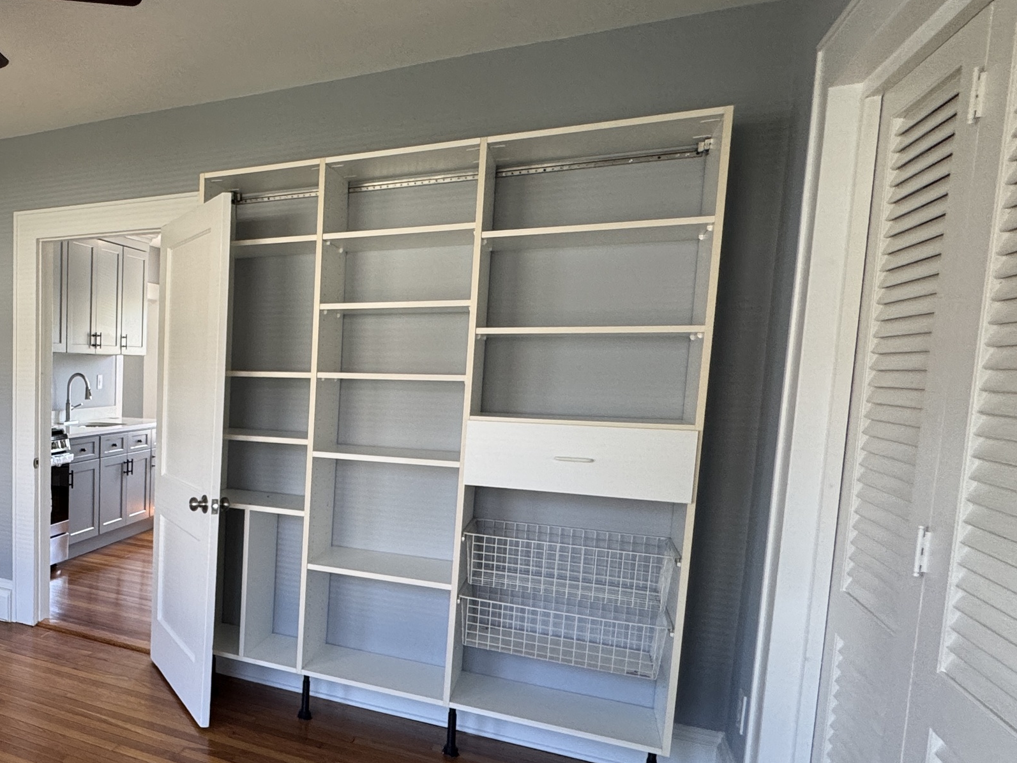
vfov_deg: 51.1
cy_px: 442
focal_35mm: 27
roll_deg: -1.3
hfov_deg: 55.0
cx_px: 68
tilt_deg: -7.1
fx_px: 793
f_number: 2.2
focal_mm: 2.22
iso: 200
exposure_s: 1/120
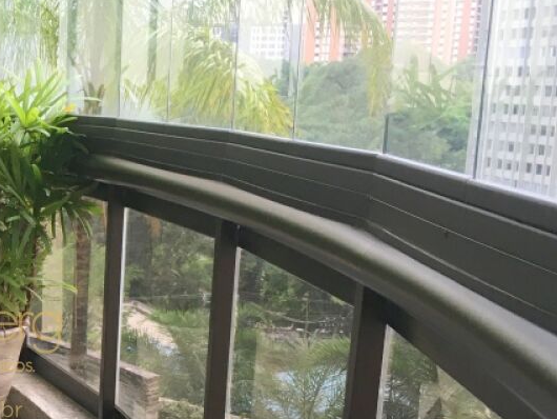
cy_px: 343
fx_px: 1127
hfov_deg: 25.6
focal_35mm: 70
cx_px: -64
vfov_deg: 20.8
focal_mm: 4.15
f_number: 2.2
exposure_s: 1/30
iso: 25
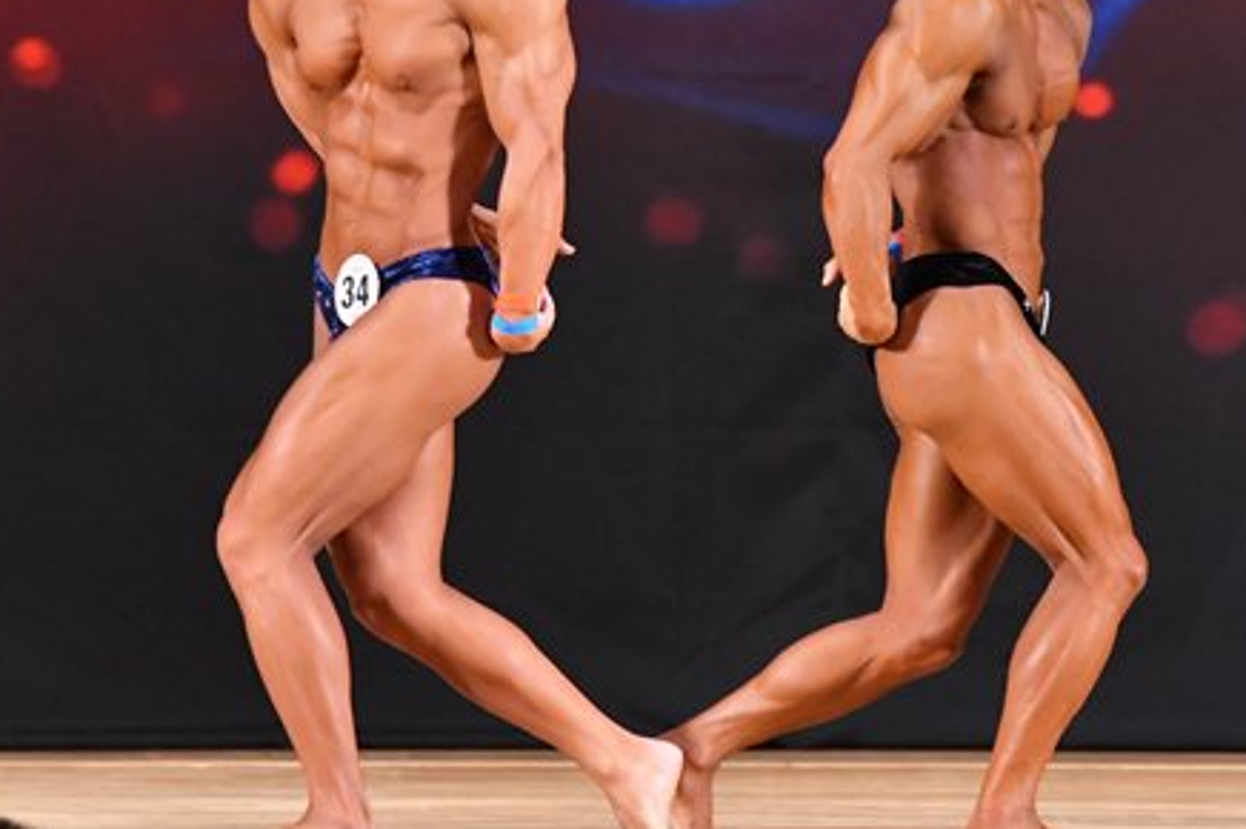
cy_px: 249
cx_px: 887
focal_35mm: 427
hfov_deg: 4.8
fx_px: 14767
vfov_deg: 3.2
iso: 5600
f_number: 5.6
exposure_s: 1/400
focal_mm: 160
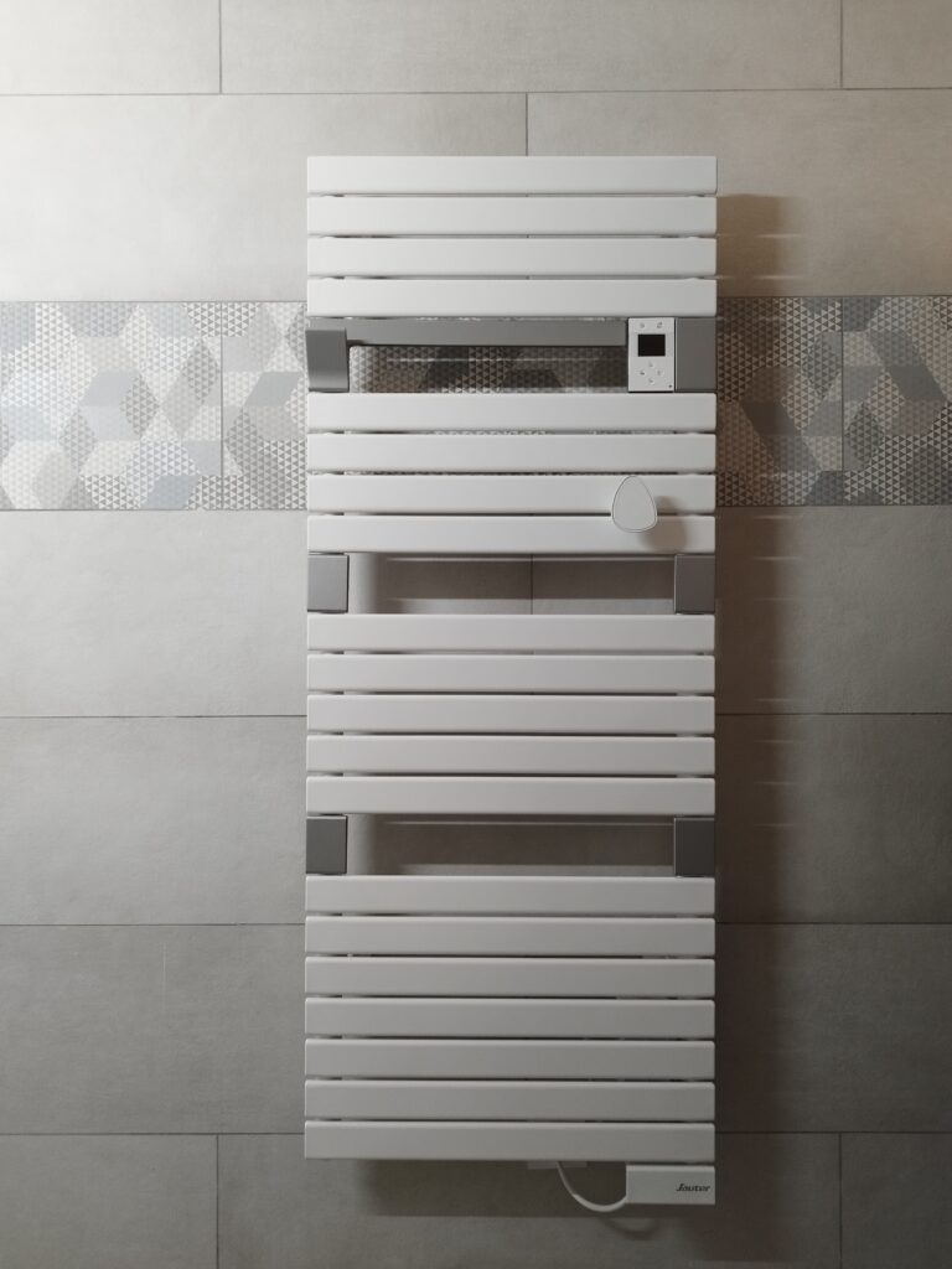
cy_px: 634
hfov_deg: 56.8
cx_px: 476
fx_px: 880
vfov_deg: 71.6
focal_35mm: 24
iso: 800
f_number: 1.89
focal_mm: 5.89
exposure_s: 1/33.3
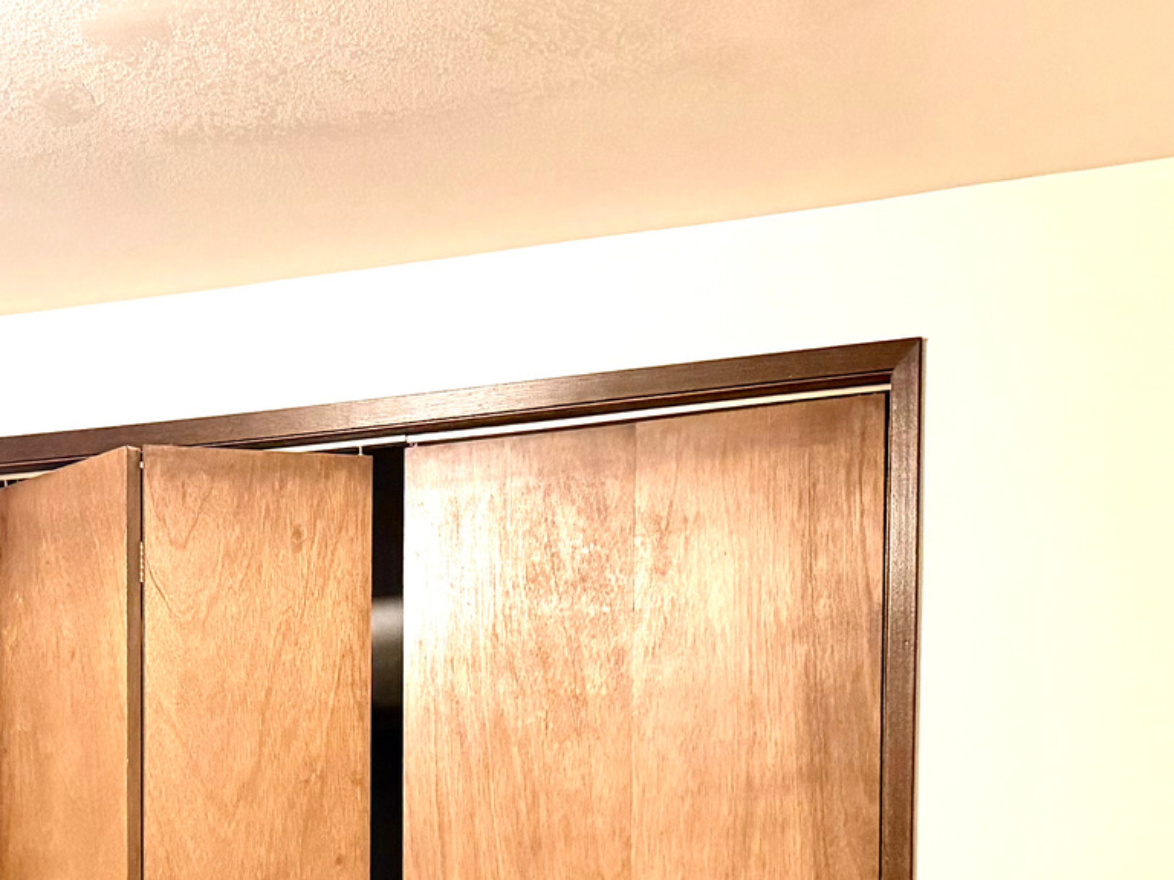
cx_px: 295
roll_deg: +0.8
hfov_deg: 29.8
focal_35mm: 64
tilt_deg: -1.1
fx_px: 2171
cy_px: 1115
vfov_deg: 21.0
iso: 640
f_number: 1.78
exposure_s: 1/60
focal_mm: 6.76
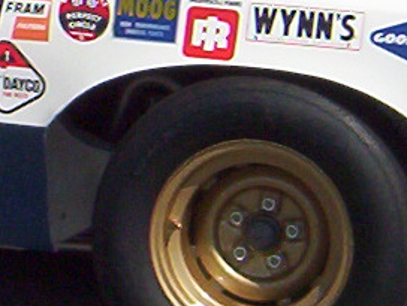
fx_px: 2544
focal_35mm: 216
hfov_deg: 8.9
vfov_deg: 6.9
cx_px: -181
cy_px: -3
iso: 100
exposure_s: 1/1381
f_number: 5.24
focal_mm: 5.54
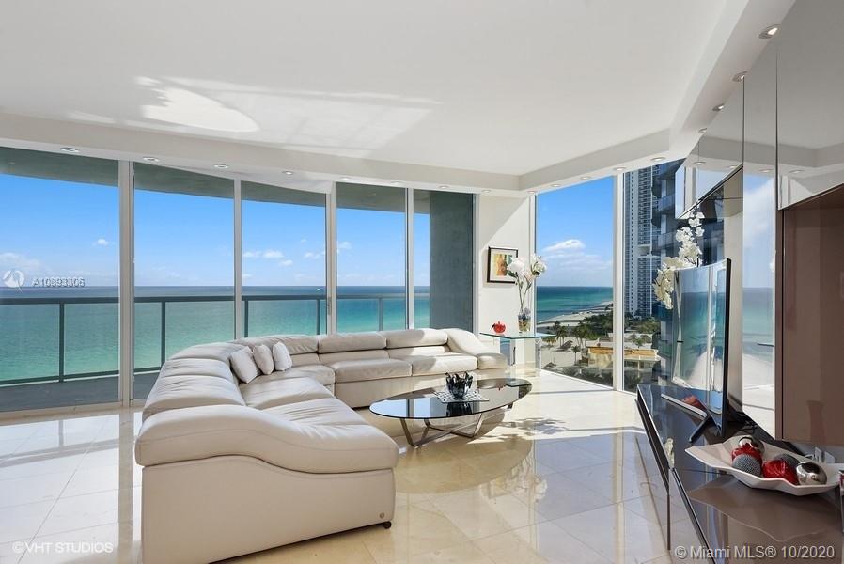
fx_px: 469
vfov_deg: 62.0
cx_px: 422
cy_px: 282
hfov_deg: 83.9
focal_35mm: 20
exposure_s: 1/80
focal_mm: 20
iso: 250
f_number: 8
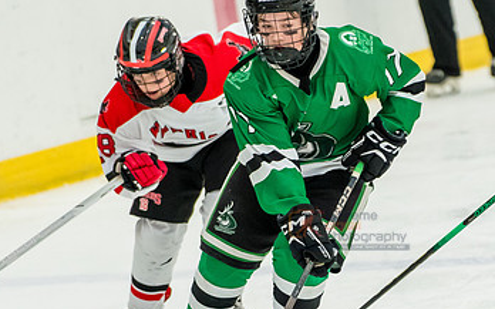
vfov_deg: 2.6
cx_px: 359
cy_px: 249
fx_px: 6768
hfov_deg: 4.2
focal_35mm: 502
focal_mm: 150
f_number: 2.8
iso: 2000
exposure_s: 1/2000
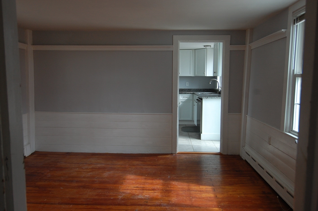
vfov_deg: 45.5
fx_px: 251
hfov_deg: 64.6
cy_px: 106
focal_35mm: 28
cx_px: 159
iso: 400
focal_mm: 19
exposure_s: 1/60
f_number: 4
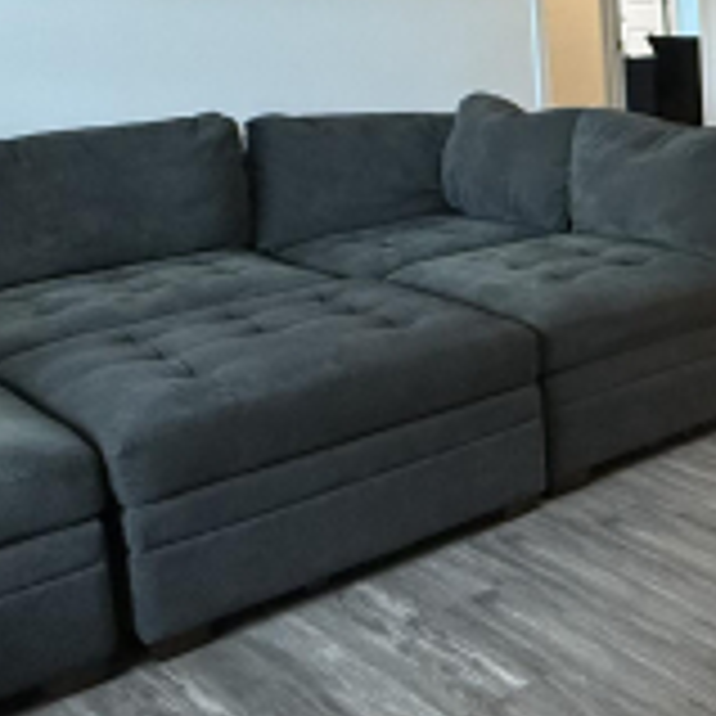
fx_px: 1217
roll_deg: +1.0
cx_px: 1038
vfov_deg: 31.6
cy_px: 108
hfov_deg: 25.6
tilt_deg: -6.7
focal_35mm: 52
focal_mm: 2.22
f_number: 2.2
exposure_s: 1/120
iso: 400
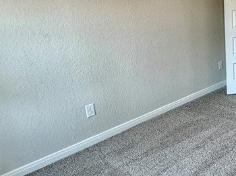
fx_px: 279
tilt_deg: -13.3
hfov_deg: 40.0
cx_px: 238
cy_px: 59
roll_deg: +2.3
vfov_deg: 34.8
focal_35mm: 41
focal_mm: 2.22
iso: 200
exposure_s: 1/120
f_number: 2.2
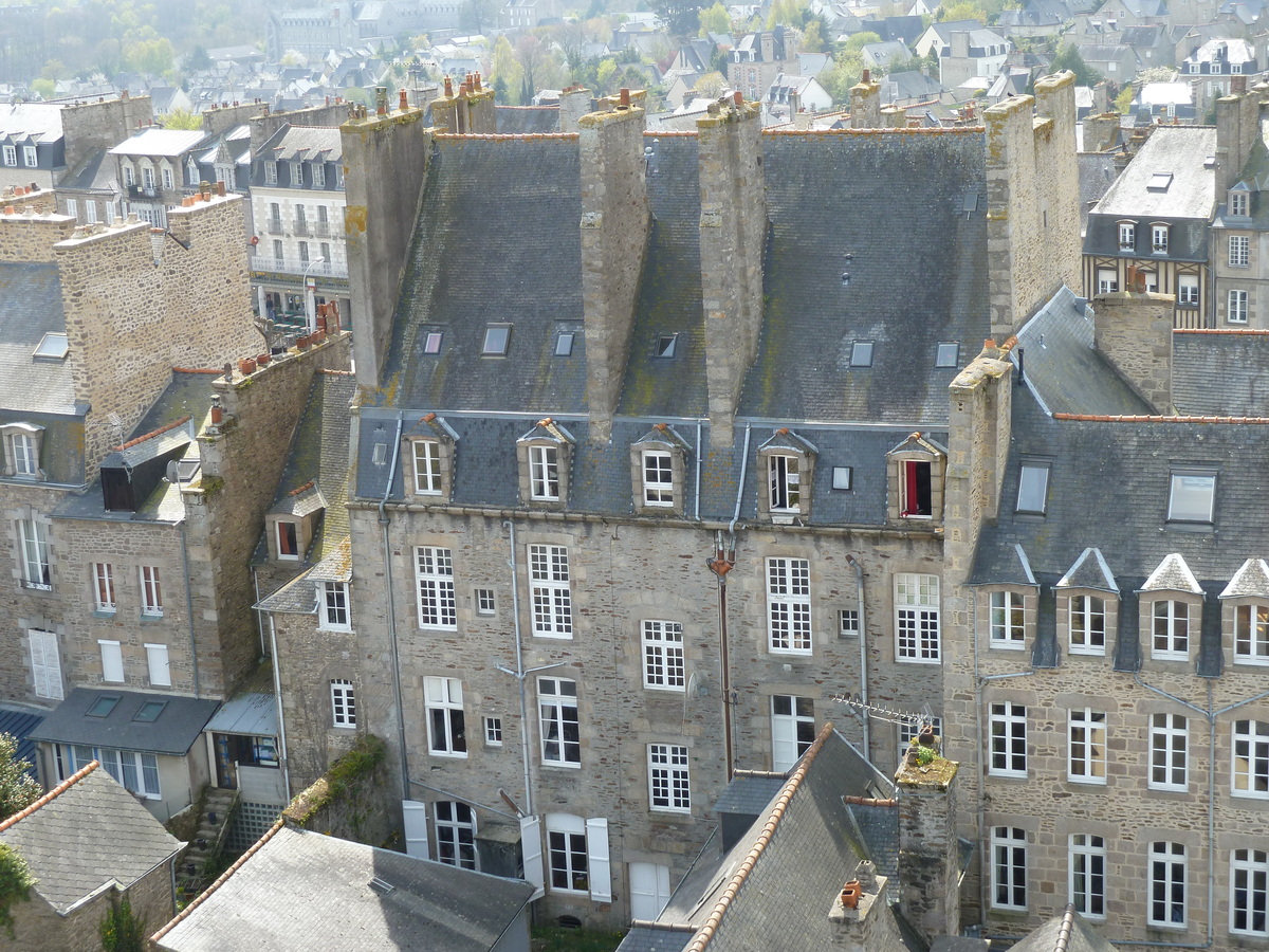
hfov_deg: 32.7
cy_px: 476
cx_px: 634
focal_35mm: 59
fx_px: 2163
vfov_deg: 24.8
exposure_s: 1/160
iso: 80
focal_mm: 9.7
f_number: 3.9
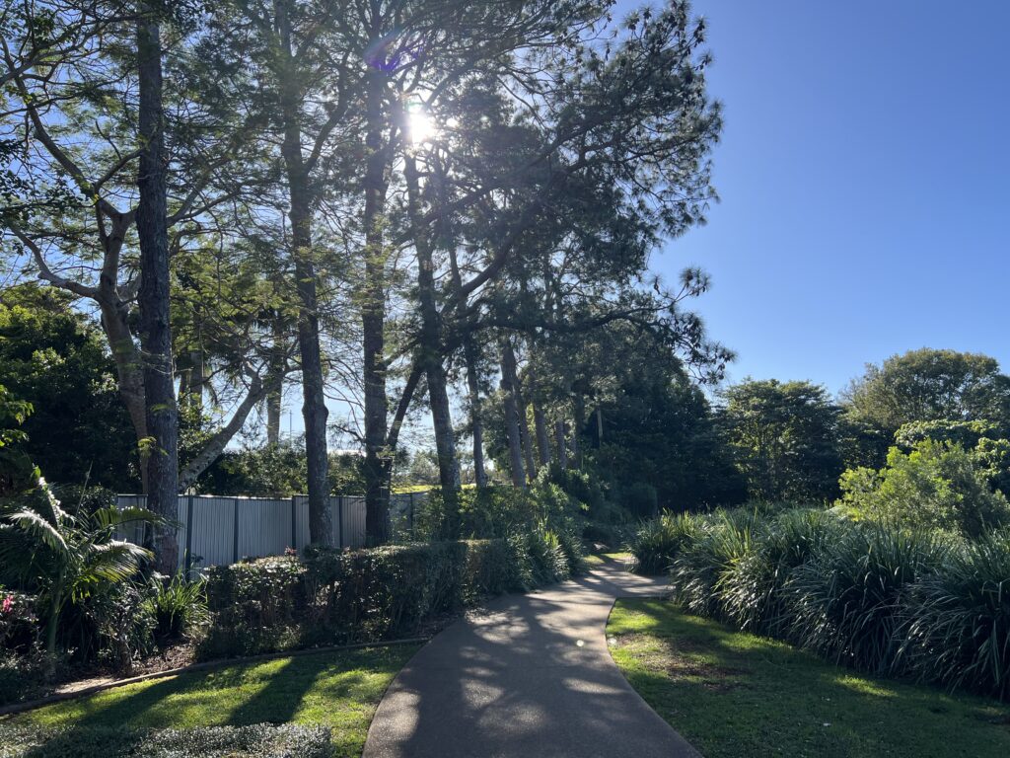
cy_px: 379
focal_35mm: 26
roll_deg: +2.4
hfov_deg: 67.3
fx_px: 759
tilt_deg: +11.2
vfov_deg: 53.1
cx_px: 505
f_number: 1.5
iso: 50
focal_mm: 5.7
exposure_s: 1/1901
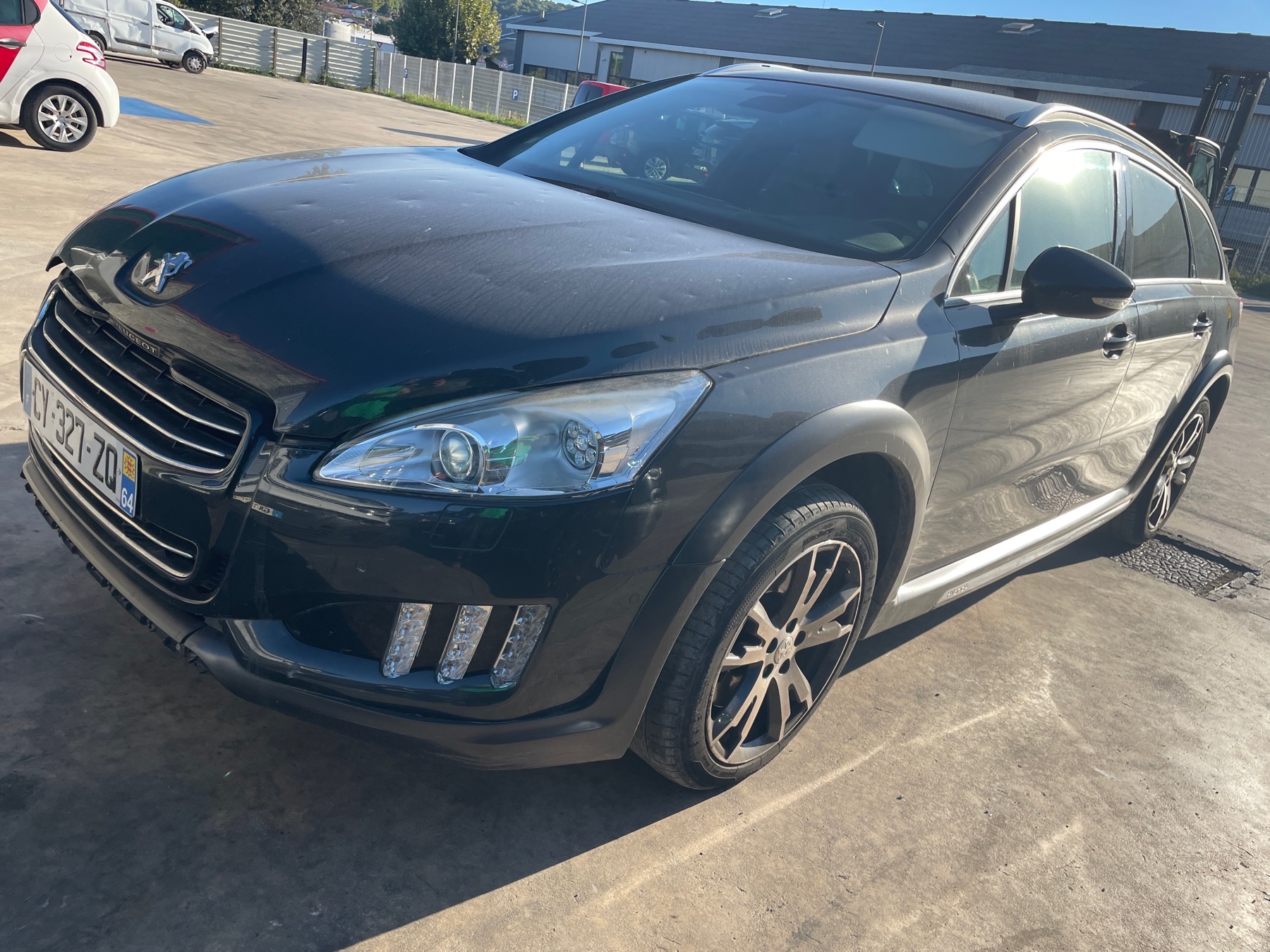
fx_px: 954
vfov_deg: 53.1
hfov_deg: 67.3
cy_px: 476
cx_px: 635
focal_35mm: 26
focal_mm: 4.2
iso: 32
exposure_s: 1/1667
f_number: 1.6
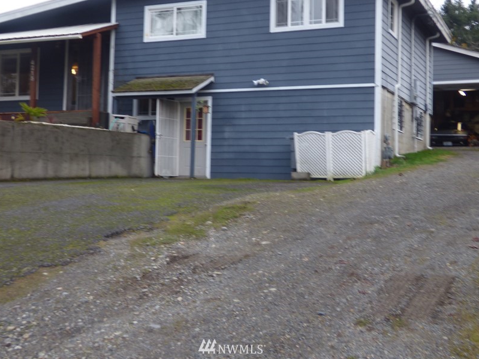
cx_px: 232
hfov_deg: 38.2
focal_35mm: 50
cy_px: 139
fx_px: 692
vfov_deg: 29.0
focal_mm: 6.8
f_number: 3.5
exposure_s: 1/60
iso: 100
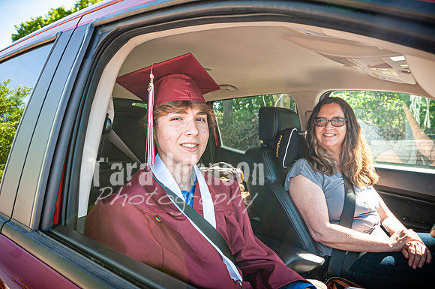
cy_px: 144
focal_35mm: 26
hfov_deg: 70.5
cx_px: 218
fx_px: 308
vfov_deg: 50.3
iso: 200
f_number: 5.6
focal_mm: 17
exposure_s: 1/125
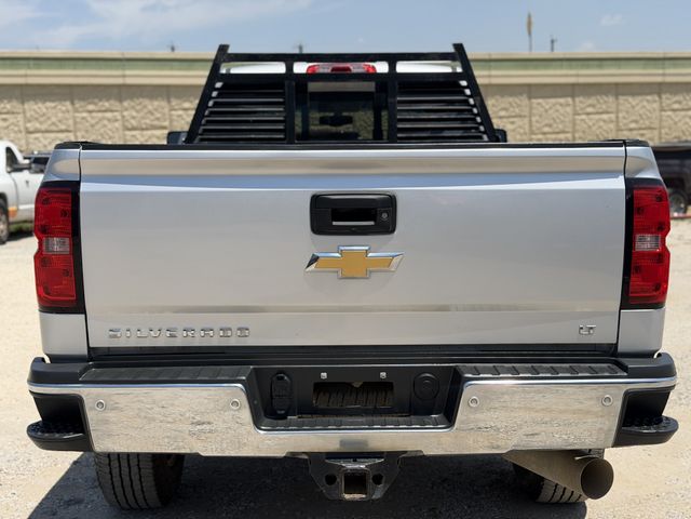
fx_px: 958
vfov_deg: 30.3
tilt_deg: -7.7
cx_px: 346
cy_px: 260
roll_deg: +1.5
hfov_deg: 39.7
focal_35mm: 48
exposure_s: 1/6024
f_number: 1.78
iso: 80
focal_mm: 6.76
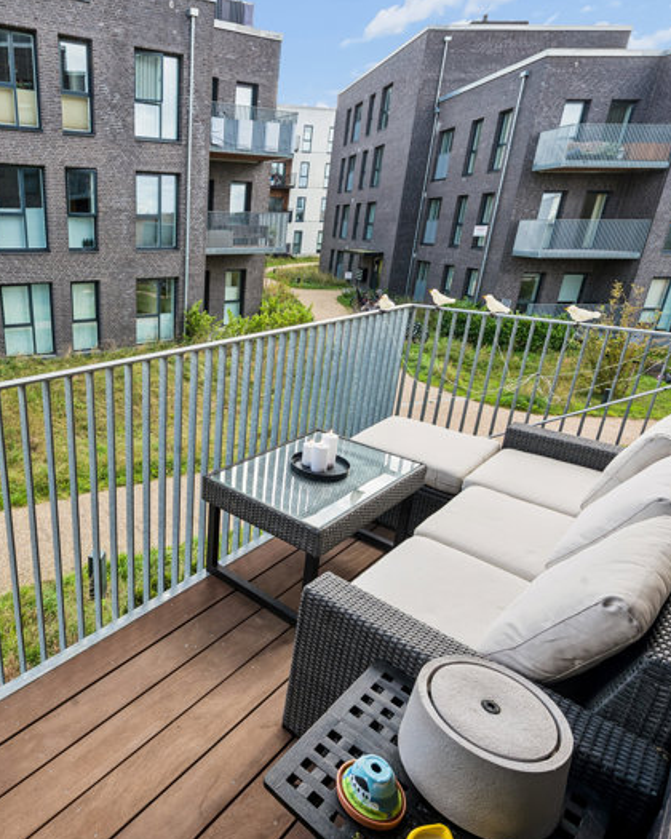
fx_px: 496
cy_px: 418
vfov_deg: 80.4
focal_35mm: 20
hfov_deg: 63.6
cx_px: 158
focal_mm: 14
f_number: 10
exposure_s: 1/80
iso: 200
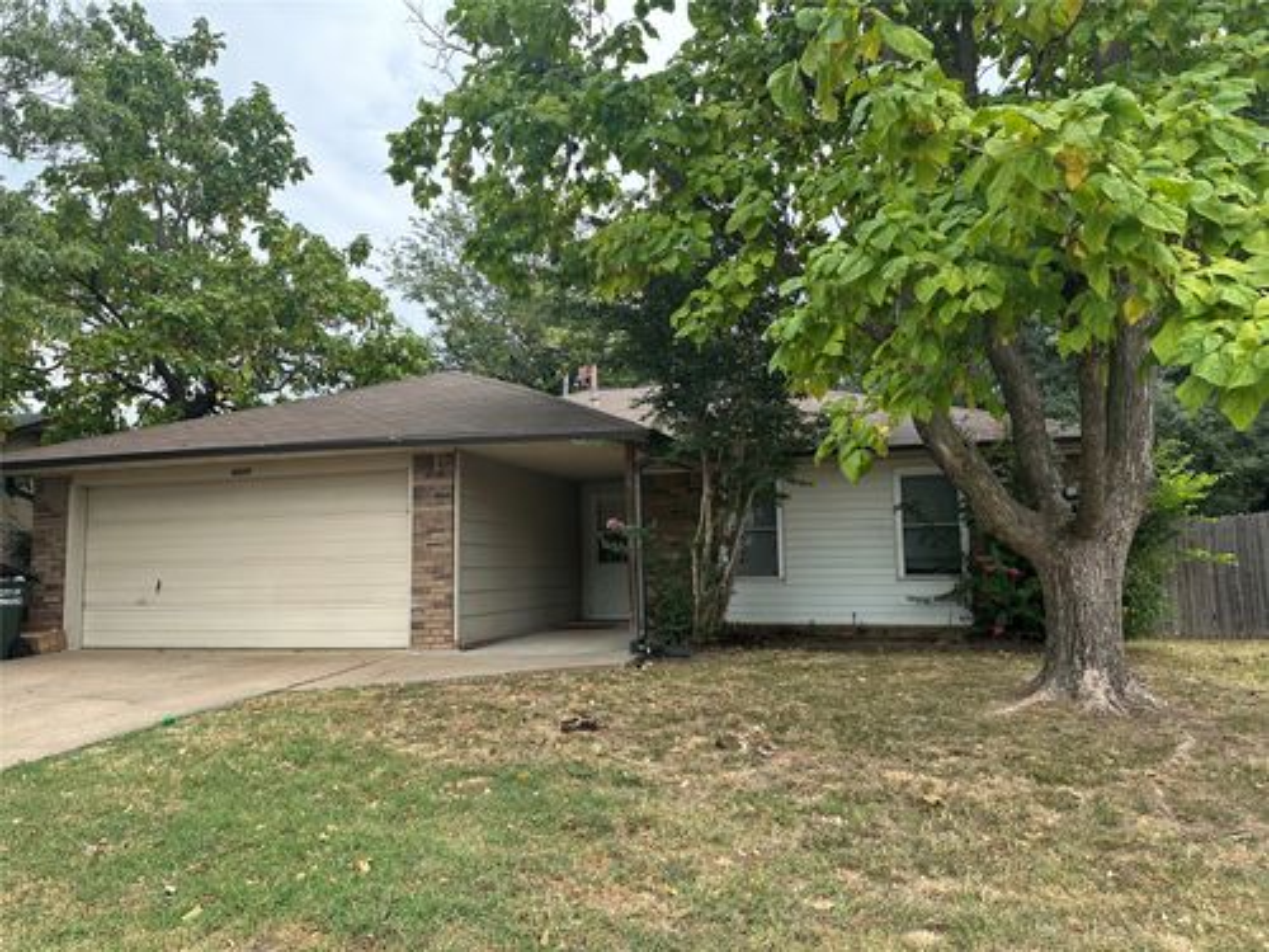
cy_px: 476
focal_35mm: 24
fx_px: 880
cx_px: 634
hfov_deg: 71.6
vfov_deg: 56.8
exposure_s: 1/1241
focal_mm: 6.86
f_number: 1.78
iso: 80
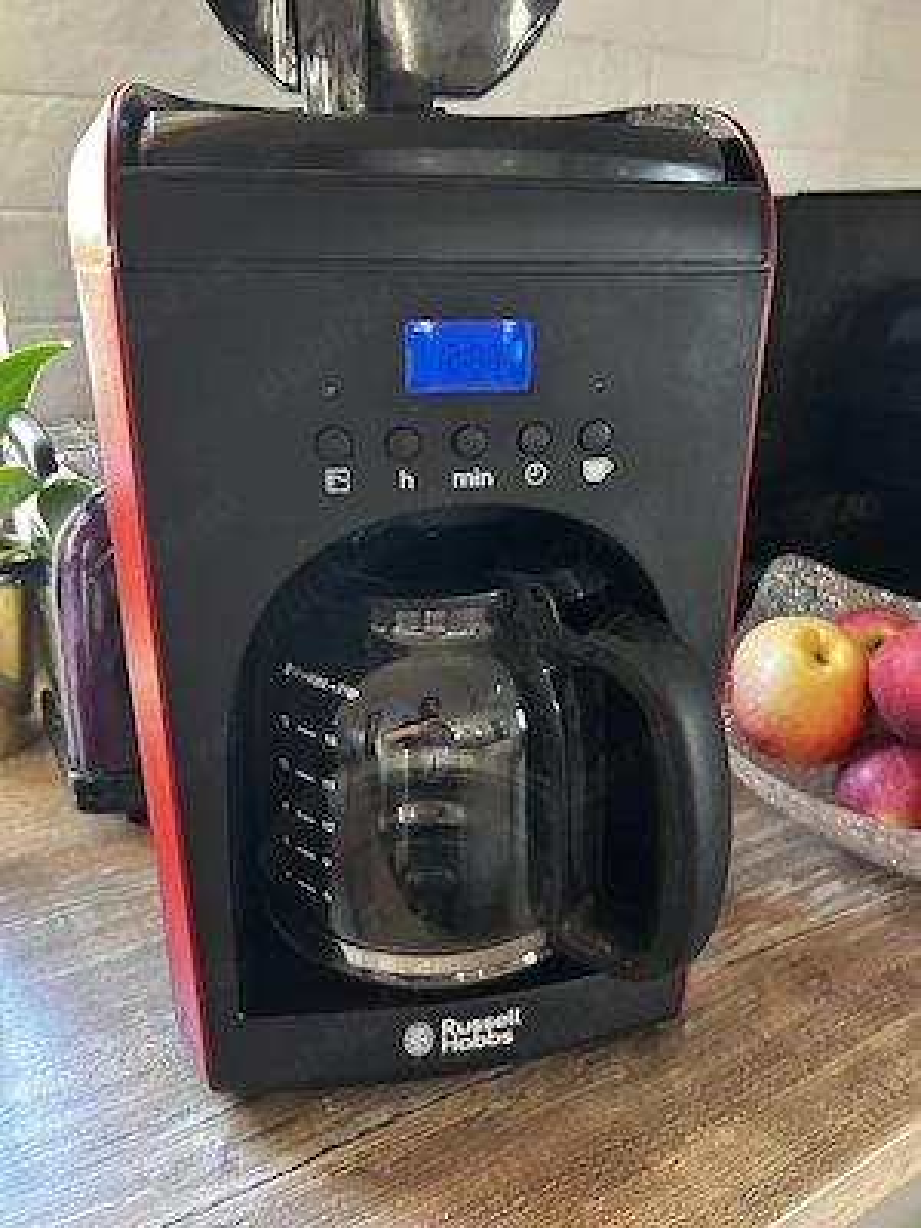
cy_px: 614
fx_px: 922
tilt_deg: -21.3
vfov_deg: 67.3
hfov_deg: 53.1
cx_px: 460
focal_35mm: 26
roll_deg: -1.1
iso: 640
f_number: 1.5
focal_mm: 5.7
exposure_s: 1/40
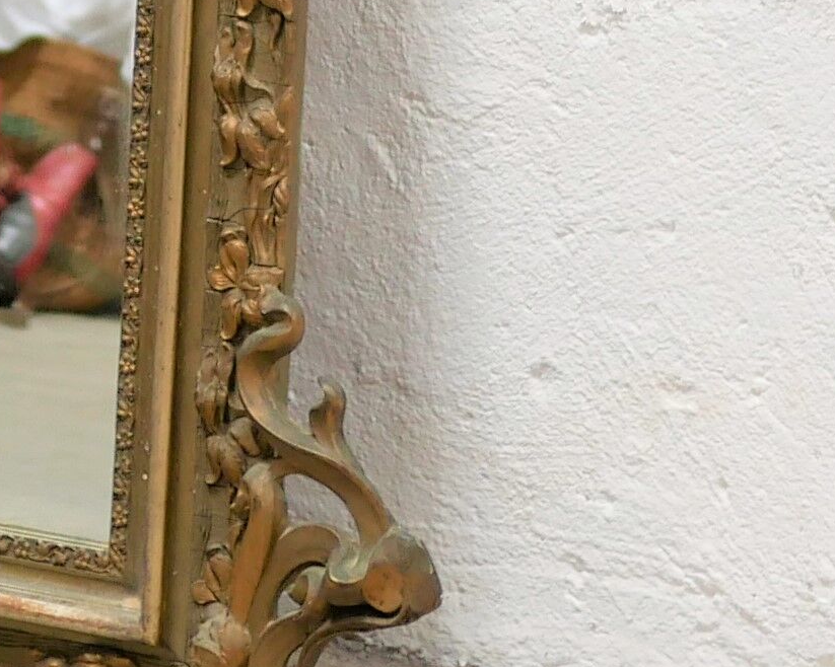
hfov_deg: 8.8
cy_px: -729
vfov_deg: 6.8
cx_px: 94
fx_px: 5386
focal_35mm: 218
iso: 320
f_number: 1.7
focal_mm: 20
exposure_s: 1/60
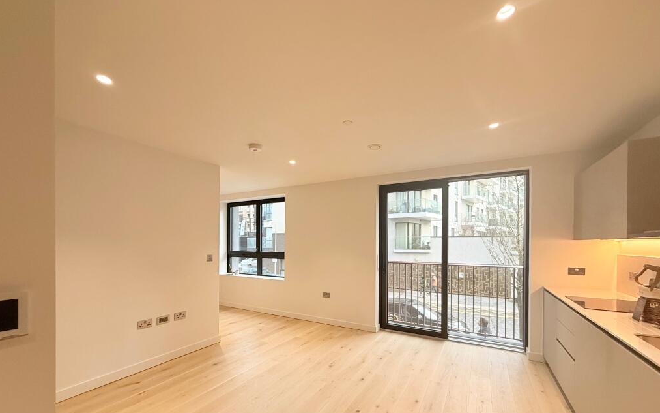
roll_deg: -0.1
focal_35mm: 15
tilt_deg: +0.8
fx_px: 270
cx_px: 330
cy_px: 245
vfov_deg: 74.1
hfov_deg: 101.5
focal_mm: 2.22
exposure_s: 1/100
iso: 200
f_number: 2.2
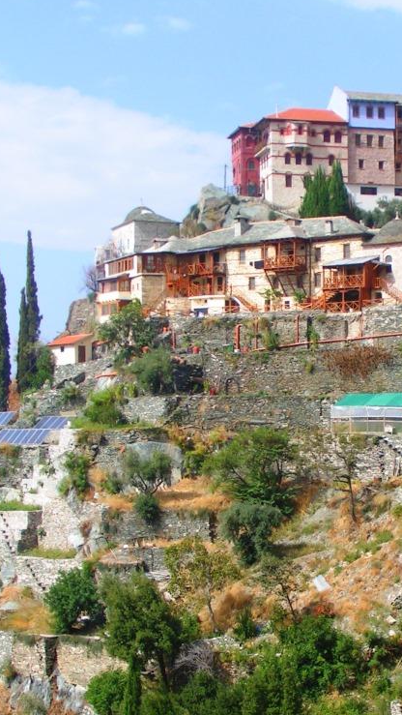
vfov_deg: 28.5
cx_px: 333
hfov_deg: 16.2
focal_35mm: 74
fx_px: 1402
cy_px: 436
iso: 50
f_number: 5.6
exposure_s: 1/320
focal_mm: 7.6
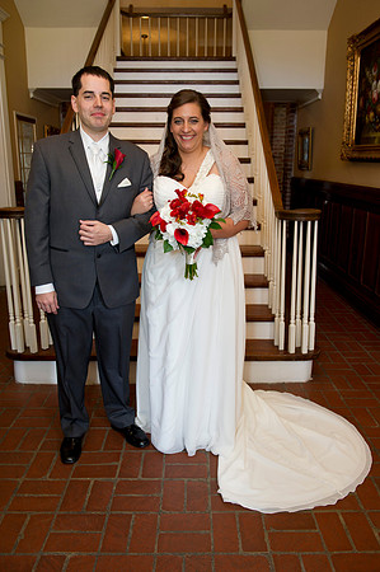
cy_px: 286
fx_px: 492
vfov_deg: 60.3
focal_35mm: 31
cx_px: 190
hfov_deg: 42.2
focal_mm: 31
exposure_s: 1/100
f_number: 5
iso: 800
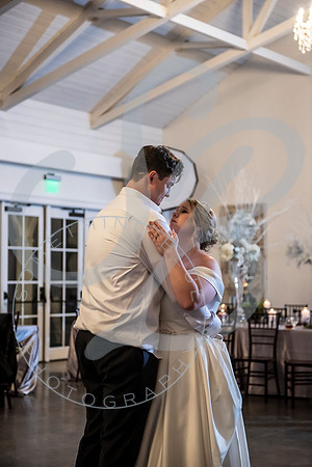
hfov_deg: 19.5
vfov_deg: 28.8
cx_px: 156
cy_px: 234
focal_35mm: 70
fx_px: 910
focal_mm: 70
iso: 1250
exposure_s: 1/125
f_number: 2.8
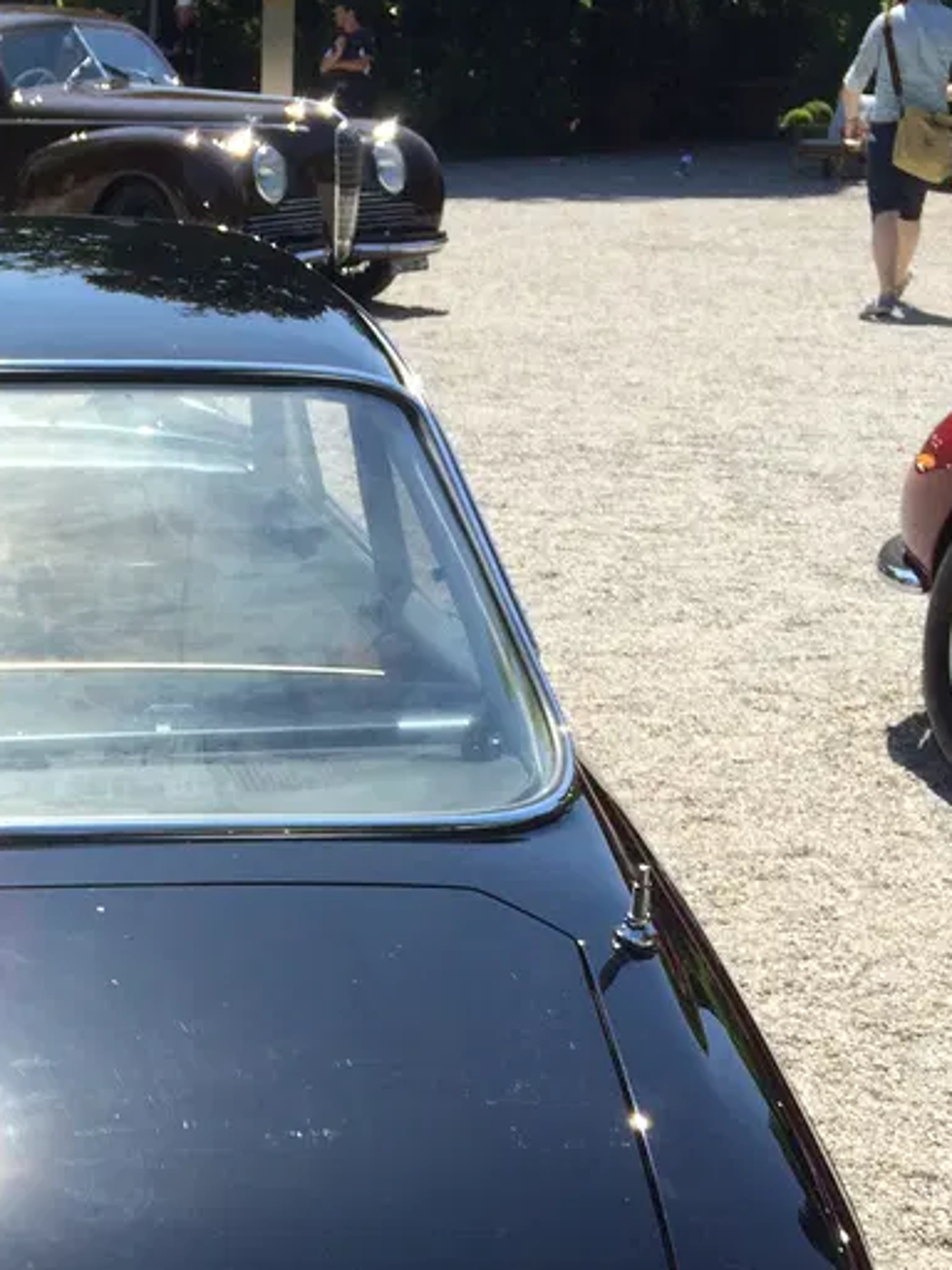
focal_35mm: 68
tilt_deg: -21.8
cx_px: -154
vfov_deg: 27.8
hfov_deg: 20.4
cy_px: 1064
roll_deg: +0.0
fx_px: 2493
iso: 32
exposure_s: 1/1325
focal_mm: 4.15
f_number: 2.2
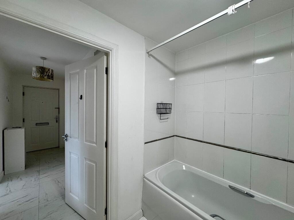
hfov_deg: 102.1
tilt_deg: -0.1
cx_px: 147
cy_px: 110
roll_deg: +0.2
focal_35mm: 14
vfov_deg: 85.7
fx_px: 119
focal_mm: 2.22
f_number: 2.2
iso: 200
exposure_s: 1/100
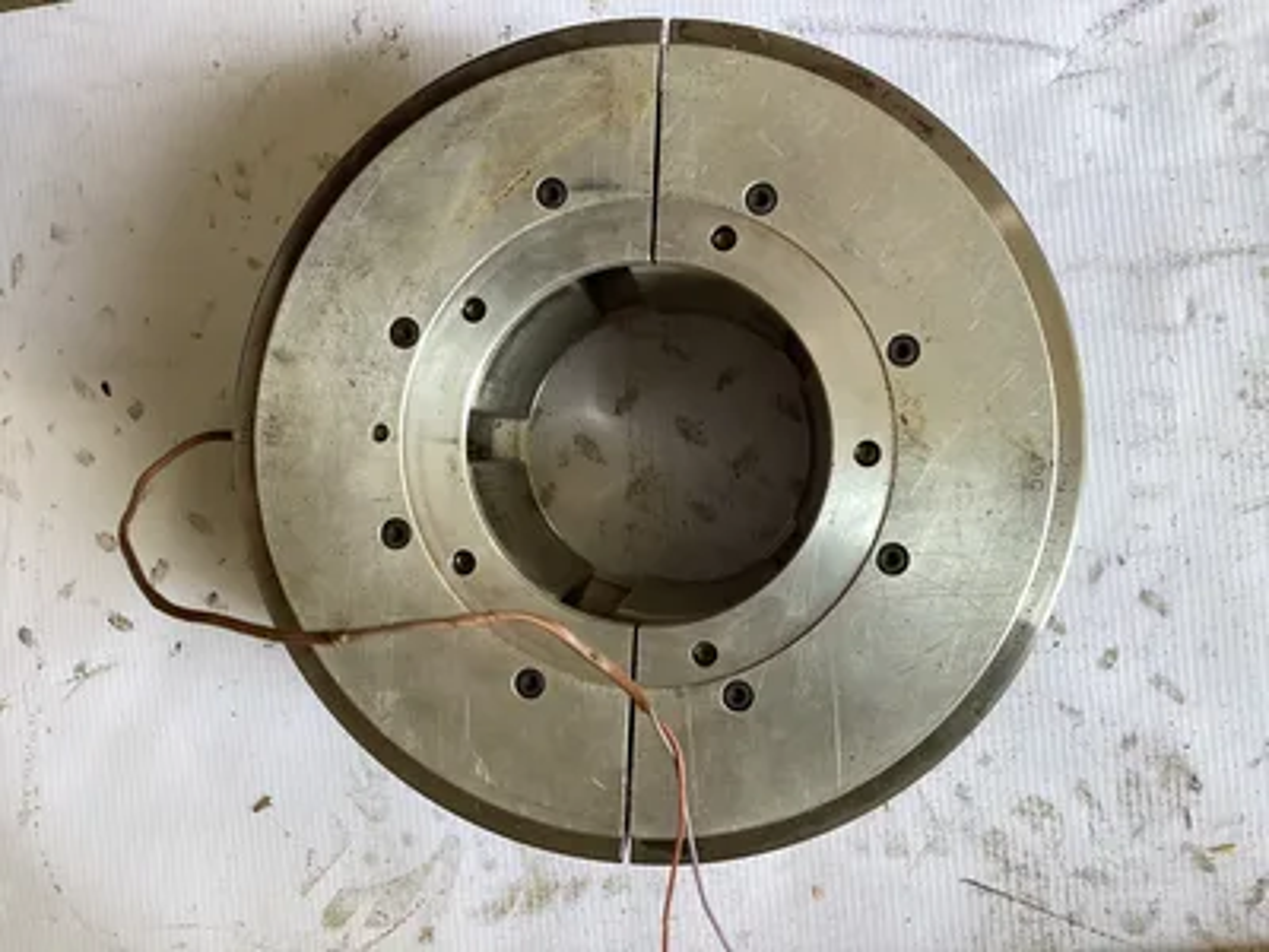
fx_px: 1136
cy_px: 476
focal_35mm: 31
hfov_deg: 58.4
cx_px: 634
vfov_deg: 45.4
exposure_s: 1/100
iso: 80
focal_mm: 3.3
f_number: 2.4
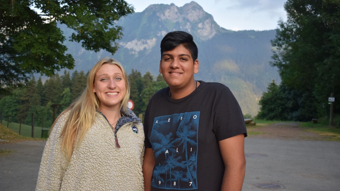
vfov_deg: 28.0
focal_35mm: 43
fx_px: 383
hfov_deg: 47.8
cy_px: 92
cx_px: 170
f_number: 4
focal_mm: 27
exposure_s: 1/1000
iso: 720
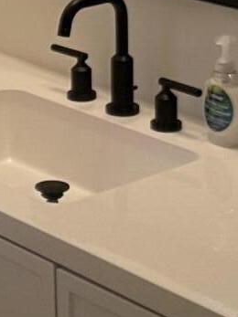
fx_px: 1376
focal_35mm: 150
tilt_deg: -10.9
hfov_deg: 9.9
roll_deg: +0.1
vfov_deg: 12.9
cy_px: -30
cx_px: 38
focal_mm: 4.2
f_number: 1.6
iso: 80
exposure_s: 1/60
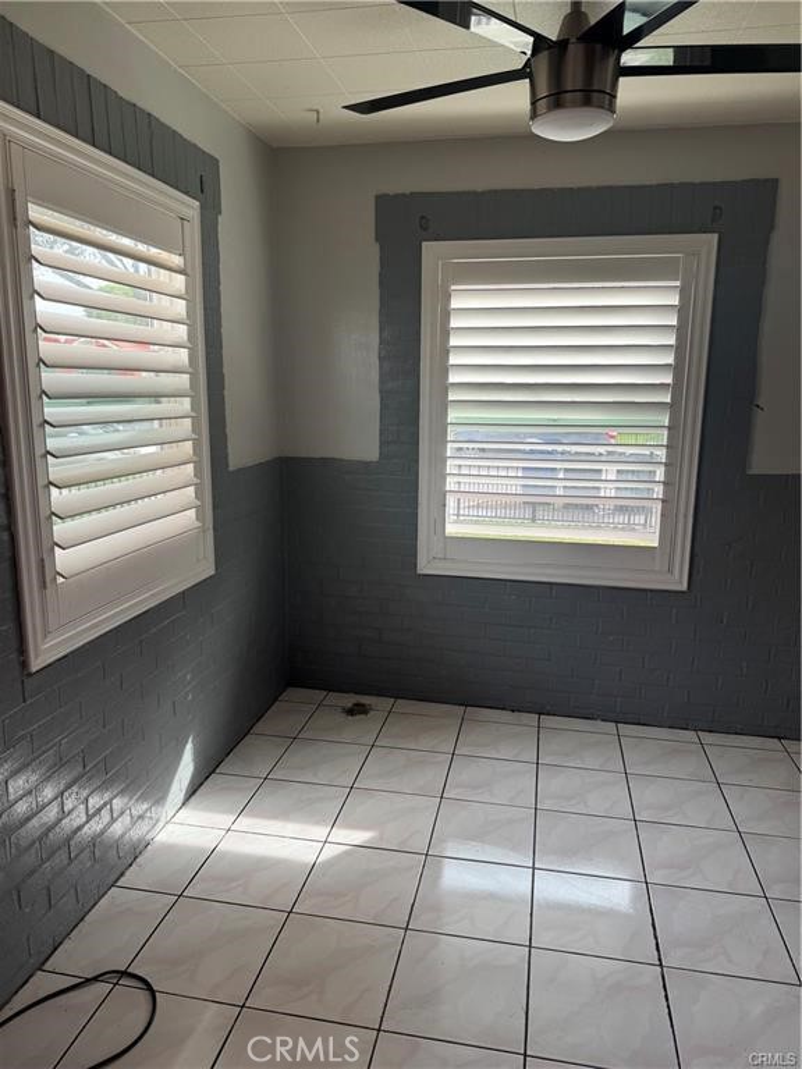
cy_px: 534
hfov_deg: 56.8
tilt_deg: -11.0
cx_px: 401
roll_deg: -0.6
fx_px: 741
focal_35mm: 24
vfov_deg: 71.6
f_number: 1.78
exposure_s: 1/160
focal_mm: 6.76
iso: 64
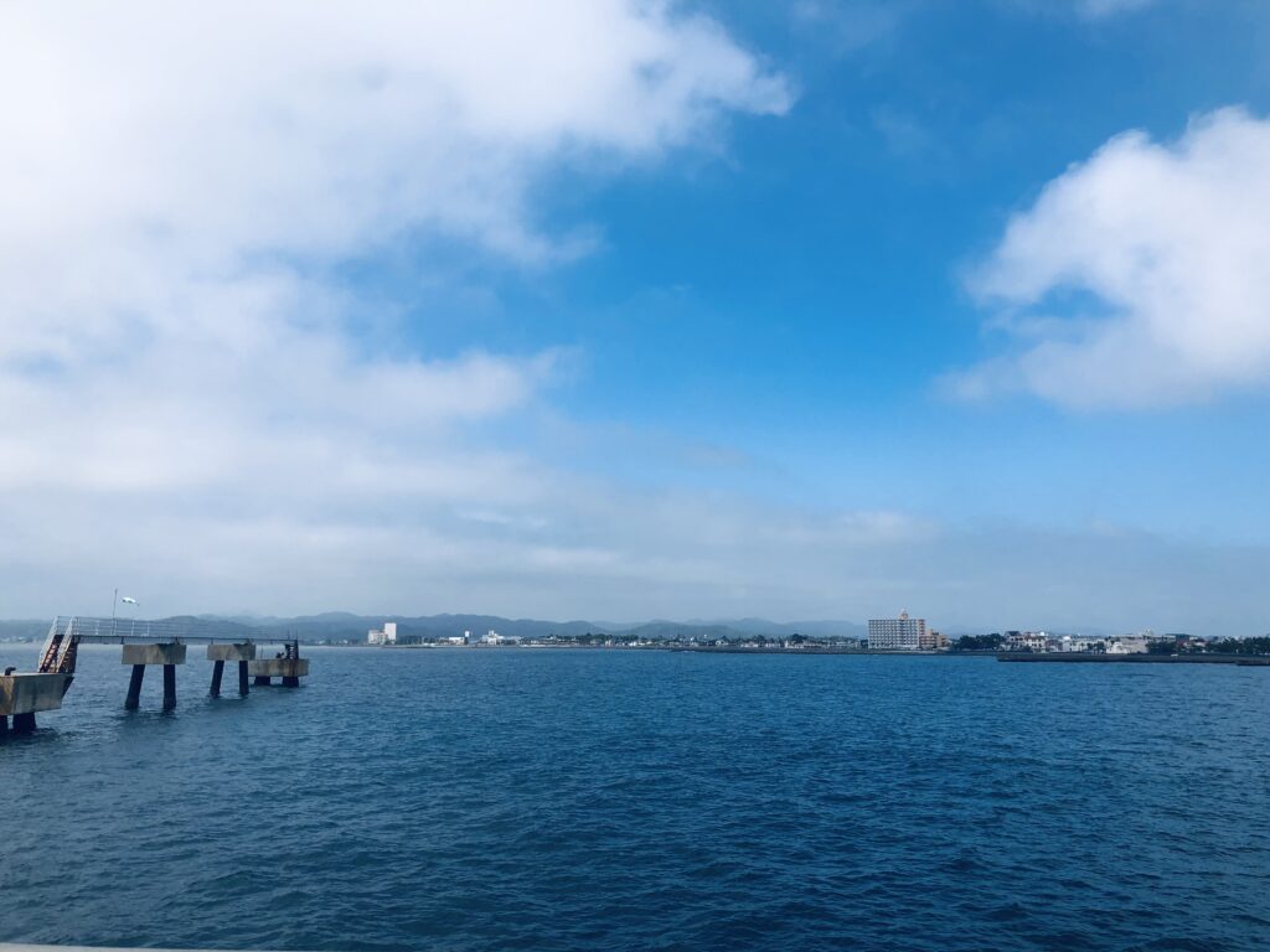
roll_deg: +0.0
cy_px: 476
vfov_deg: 49.7
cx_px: 635
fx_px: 1027
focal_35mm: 28
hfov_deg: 63.4
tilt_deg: +9.1
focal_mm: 4
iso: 20
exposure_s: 1/3205
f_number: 1.8
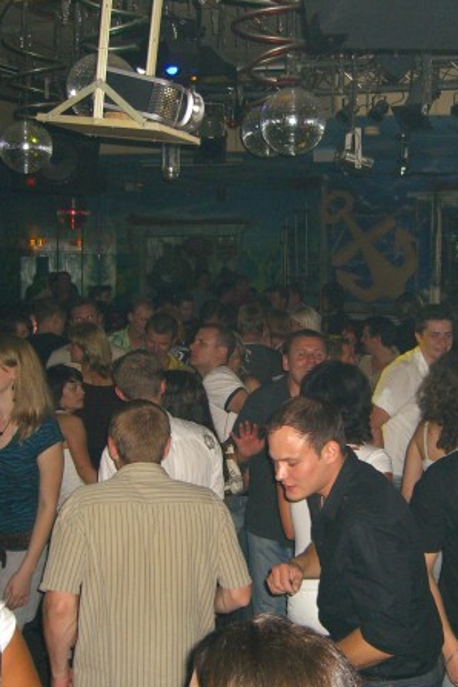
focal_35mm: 53
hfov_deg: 25.4
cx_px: 314
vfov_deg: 37.5
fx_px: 1011
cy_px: 344
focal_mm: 7.9
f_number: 2.8
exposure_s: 1/60
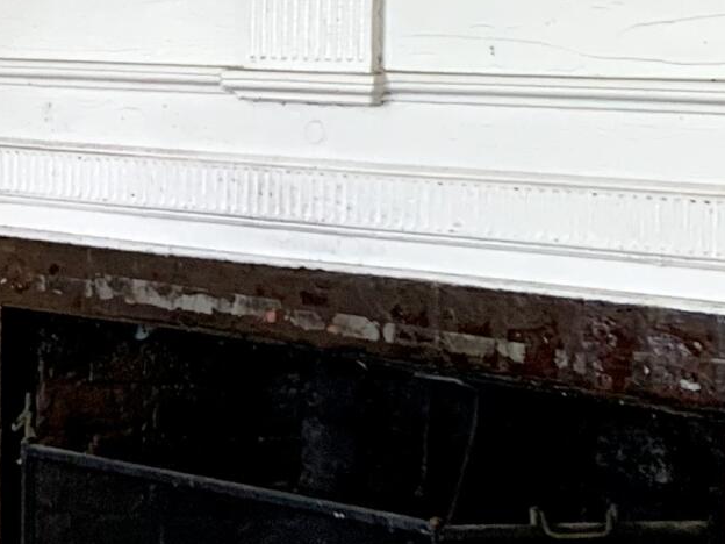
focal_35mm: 125
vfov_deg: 11.9
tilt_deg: -5.5
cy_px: 274
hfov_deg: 14.8
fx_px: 2618
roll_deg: +0.4
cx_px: -309
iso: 100
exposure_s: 1/78
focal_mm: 4.25
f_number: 1.8
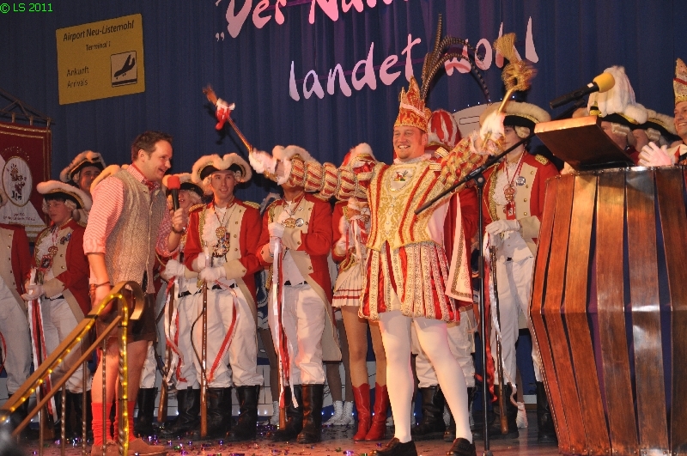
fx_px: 1486
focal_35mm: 78
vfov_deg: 17.4
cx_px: 344
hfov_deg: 26.0
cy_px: 228
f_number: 5
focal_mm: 52
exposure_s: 1/60
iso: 400
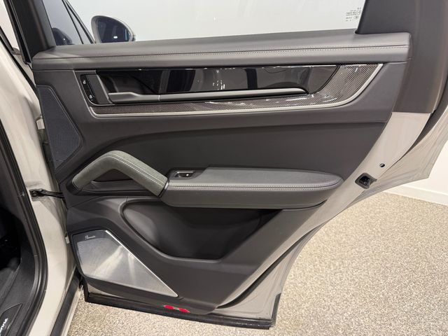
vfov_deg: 56.8
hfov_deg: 71.6
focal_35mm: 24
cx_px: 224
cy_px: 168
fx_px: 311
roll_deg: -2.1
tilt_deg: -23.9
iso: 125
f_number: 1.78
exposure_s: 1/60
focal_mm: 6.76
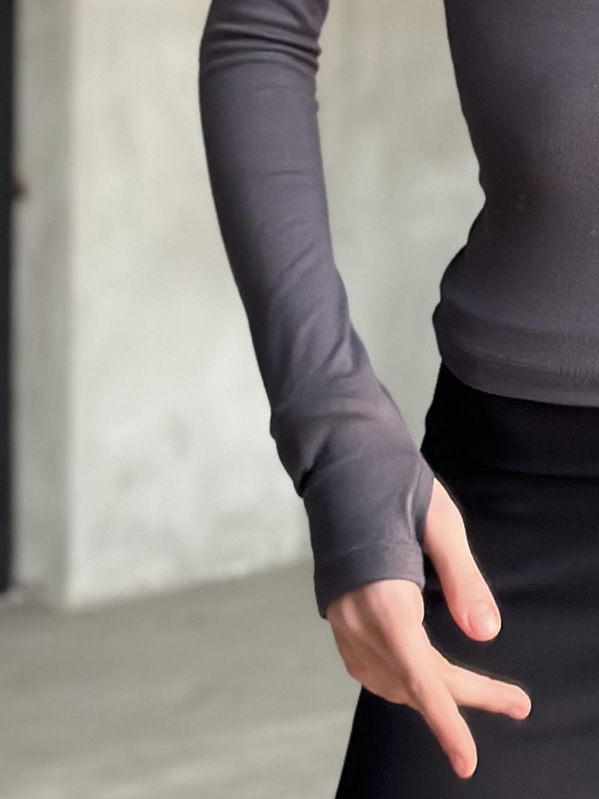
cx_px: 745
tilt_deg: -16.6
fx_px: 3255
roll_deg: -0.3
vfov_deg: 13.3
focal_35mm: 141
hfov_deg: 10.3
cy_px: -364
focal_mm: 6.86
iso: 400
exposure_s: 1/50
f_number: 1.78
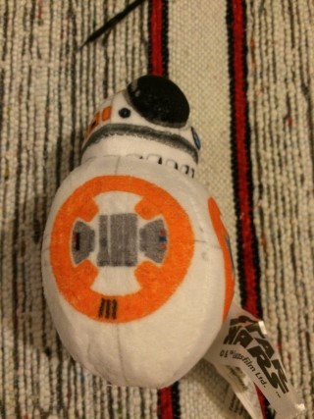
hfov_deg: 48.2
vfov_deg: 61.7
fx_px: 351
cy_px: 210
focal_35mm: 29
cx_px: 157
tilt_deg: -83.9
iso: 320
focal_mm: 4.15
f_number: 2.2
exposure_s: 1/25
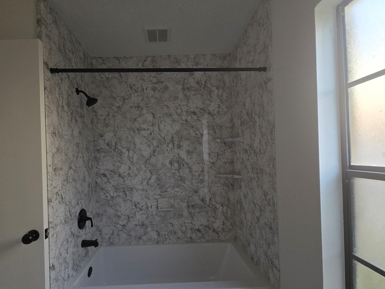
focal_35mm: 16
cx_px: 174
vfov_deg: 78.0
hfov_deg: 94.2
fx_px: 178
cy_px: 155
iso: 50
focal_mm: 2.2
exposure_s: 1/144
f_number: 2.2
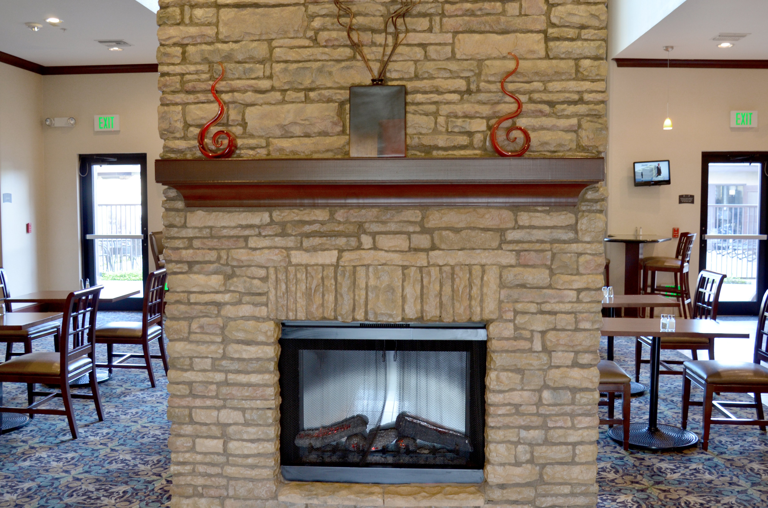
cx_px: 384
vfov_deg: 36.7
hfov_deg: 53.2
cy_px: 254
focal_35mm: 36
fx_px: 766
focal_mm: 24
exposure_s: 1/50
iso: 500
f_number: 3.5
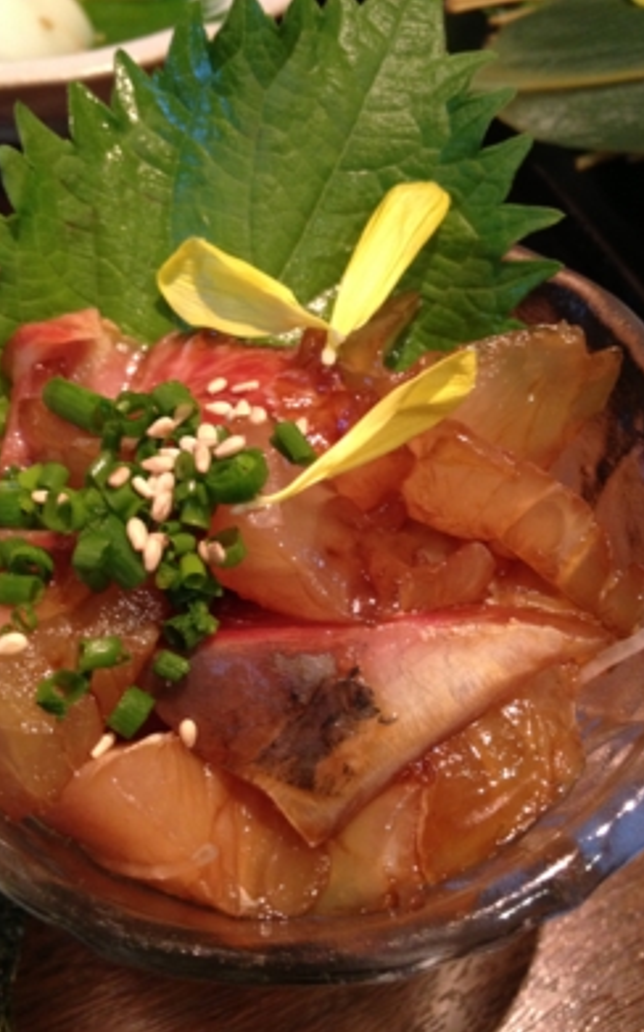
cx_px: 274
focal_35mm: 38
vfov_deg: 51.6
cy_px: 525
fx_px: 1068
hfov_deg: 33.5
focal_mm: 4.28
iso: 200
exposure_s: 1/20
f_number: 2.4
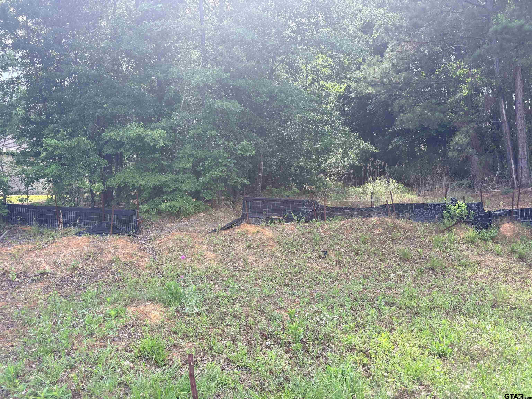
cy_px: 200
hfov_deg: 67.3
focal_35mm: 26
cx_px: 266
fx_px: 400
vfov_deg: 53.1
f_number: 1.6
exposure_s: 1/500
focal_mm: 5.96
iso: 50
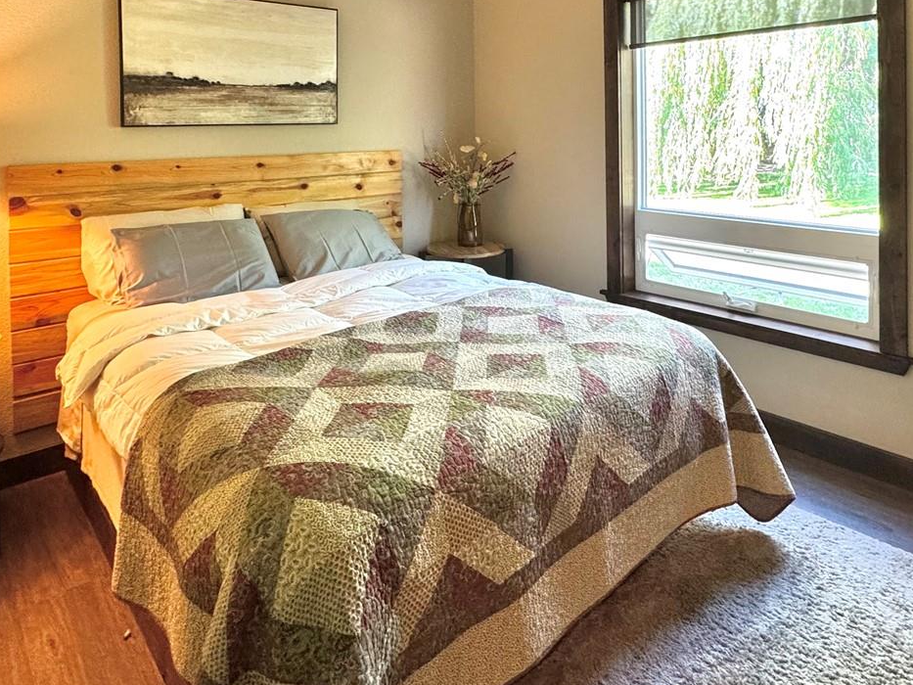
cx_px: 492
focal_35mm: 24
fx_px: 633
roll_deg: +1.0
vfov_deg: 53.1
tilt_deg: -1.5
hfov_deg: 71.5
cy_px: 137
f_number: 2.2
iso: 250
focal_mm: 2.22
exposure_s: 1/60
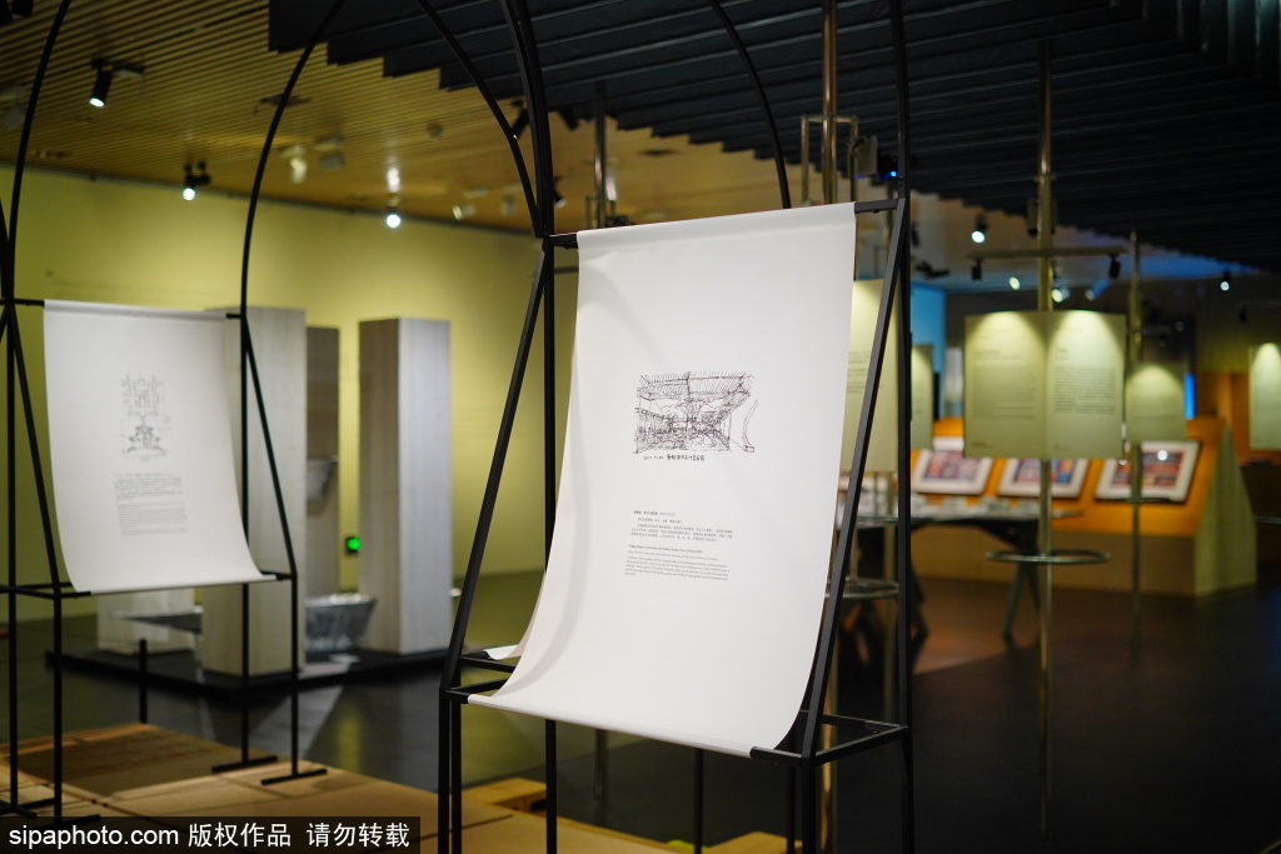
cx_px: 640
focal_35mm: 40
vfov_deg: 33.4
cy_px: 427
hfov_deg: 48.5
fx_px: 1423
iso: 1000
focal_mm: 40
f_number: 2
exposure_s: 1/200
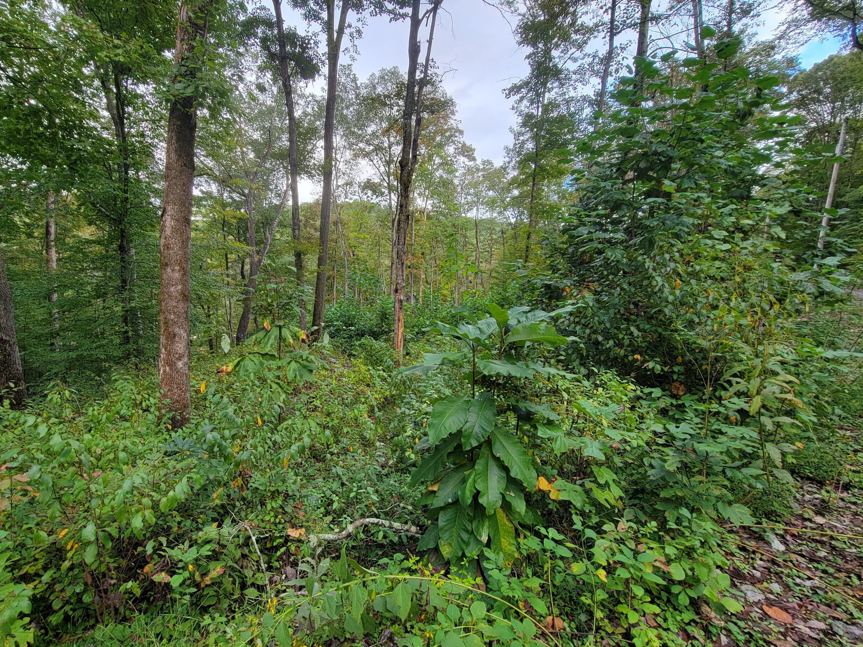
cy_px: 315
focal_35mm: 16
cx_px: 365
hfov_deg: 93.8
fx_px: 399
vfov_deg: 78.1
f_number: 2.2
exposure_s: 1/120
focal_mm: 2.2
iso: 64
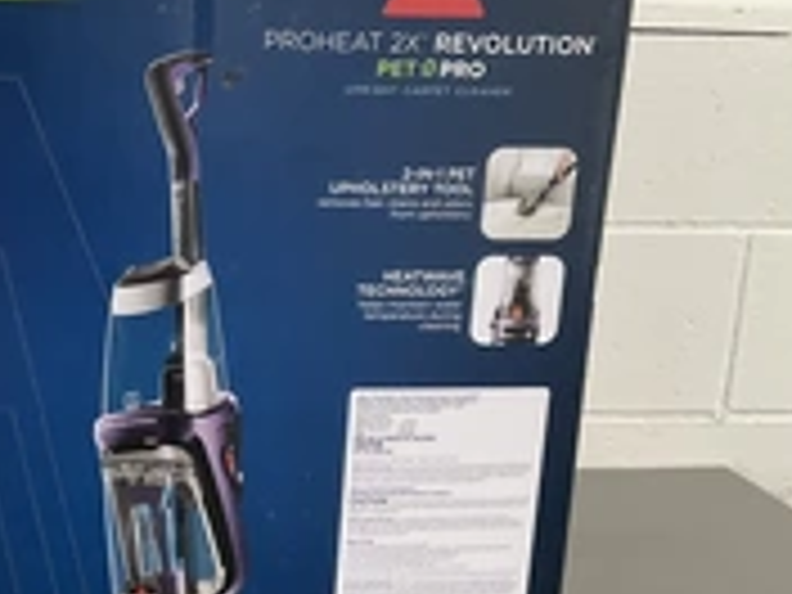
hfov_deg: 28.2
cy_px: 333
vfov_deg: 22.2
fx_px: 1510
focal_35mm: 66
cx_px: 63
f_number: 1.8
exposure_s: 1/60
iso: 250
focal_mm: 3
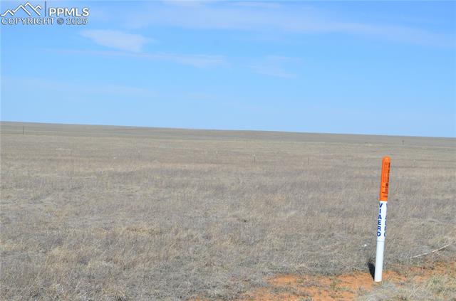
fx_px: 947
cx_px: 228
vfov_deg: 18.1
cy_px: 150
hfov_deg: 27.1
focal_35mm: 75
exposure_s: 1/320
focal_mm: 50
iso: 100
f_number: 9
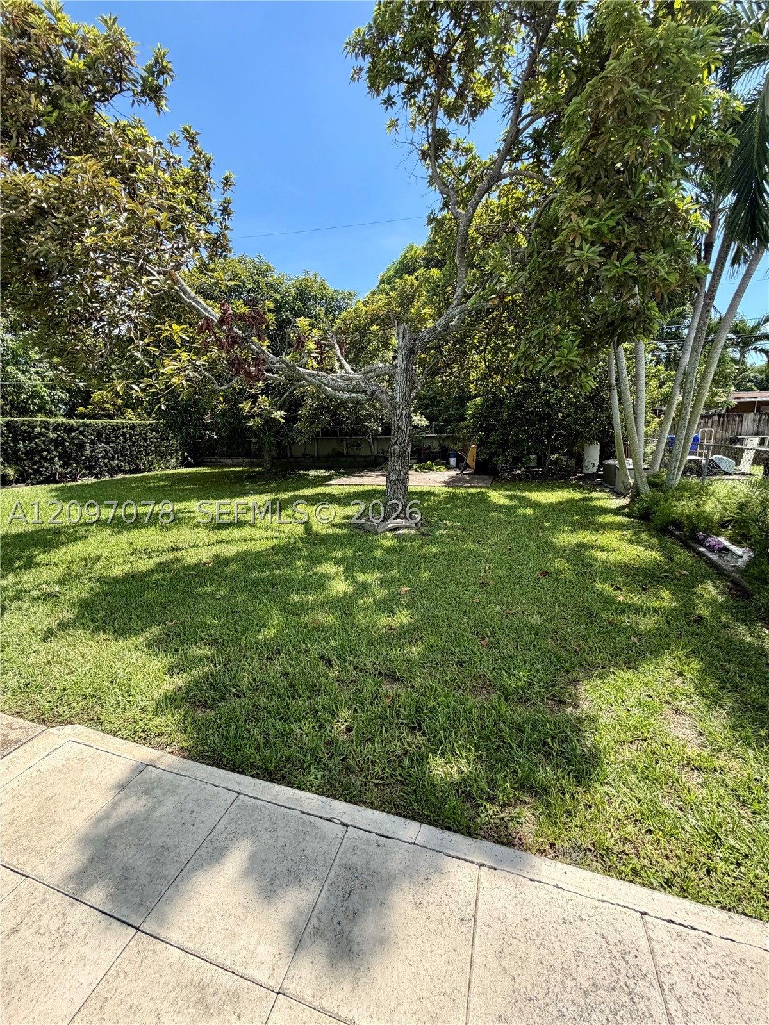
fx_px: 415
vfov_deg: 102.1
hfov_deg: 85.7
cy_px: 512
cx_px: 384
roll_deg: +1.0
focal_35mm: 14
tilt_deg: -10.3
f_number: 2.2
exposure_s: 1/770
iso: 40
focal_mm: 2.22
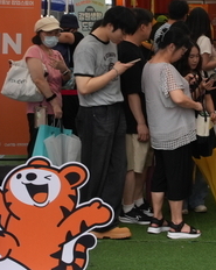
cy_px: 30
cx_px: 193
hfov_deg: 13.6
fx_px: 897
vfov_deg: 17.0
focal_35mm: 112
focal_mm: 44
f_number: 22
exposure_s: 1/80
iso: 2000
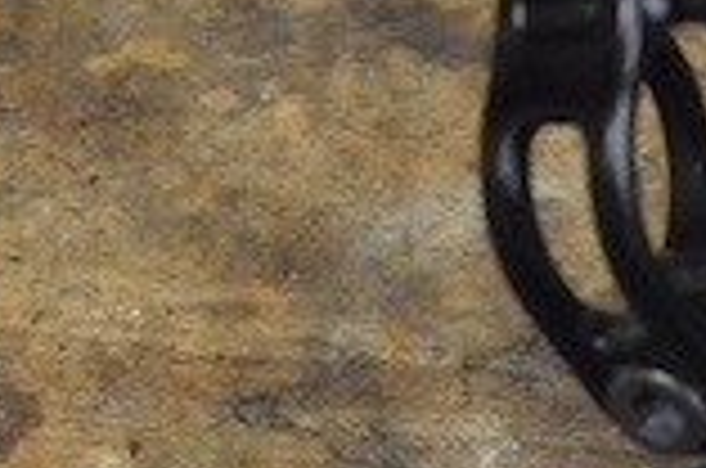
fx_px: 3601
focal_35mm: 184
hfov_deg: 11.1
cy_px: 418
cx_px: 724
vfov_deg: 7.4
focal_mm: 24
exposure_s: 1/125
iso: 3200
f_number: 3.8
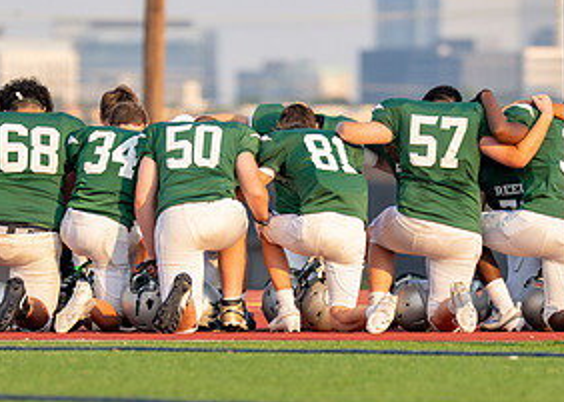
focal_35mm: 629
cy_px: 221
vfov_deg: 2.3
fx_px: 10068
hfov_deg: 3.2
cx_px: 279
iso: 250
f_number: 2.8
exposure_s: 1/1250
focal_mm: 200
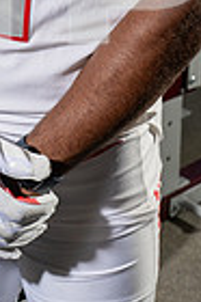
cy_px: -173
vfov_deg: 17.1
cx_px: 48
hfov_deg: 12.8
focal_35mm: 106
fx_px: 890
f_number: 8
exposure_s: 1/250
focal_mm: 33
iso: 320
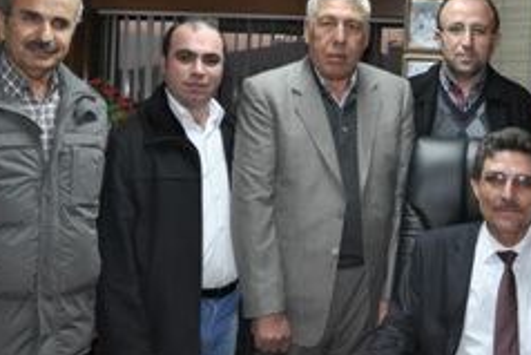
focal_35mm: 62
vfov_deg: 21.9
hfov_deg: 31.9
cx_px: 377
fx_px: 915
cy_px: 161
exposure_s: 1/60
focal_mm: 22
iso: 800
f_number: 3.8
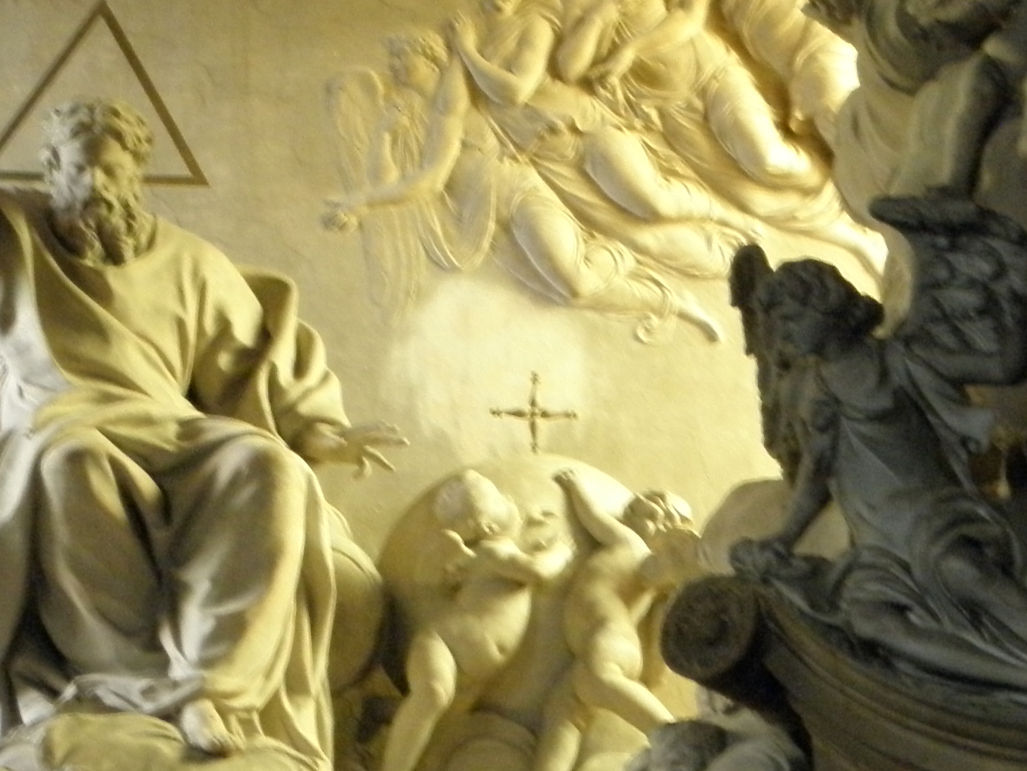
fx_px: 11304
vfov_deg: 3.9
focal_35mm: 381
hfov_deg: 5.2
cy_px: 207
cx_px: 58
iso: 320
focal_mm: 26.8
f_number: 5
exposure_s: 1/8
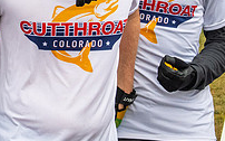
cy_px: -3
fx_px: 1011
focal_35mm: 165
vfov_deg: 7.9
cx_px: -65
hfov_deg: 12.3
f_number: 7.1
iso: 1600
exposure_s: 1/1250
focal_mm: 31
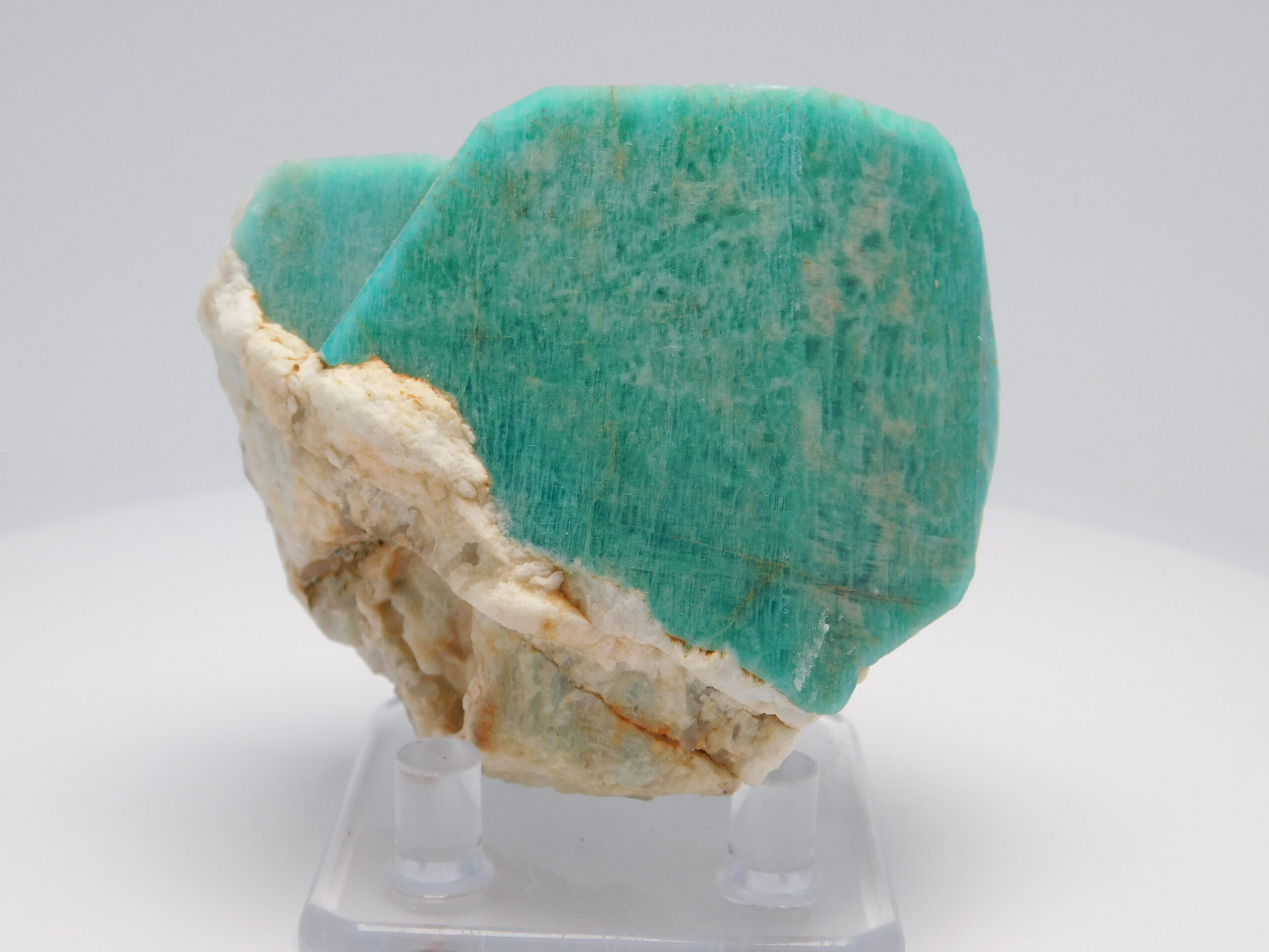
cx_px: 634
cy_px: 476
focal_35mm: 51
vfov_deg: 28.6
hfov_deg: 37.5
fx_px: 1870
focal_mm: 9
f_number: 3.8
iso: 125
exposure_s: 1/200
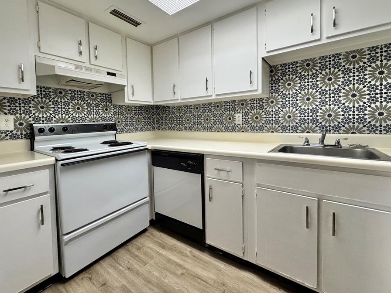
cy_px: 128
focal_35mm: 16
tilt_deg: -2.9
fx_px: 181
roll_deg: +1.0
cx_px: 195
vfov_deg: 77.8
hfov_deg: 94.5
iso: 250
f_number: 2.2
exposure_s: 1/120
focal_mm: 2.22
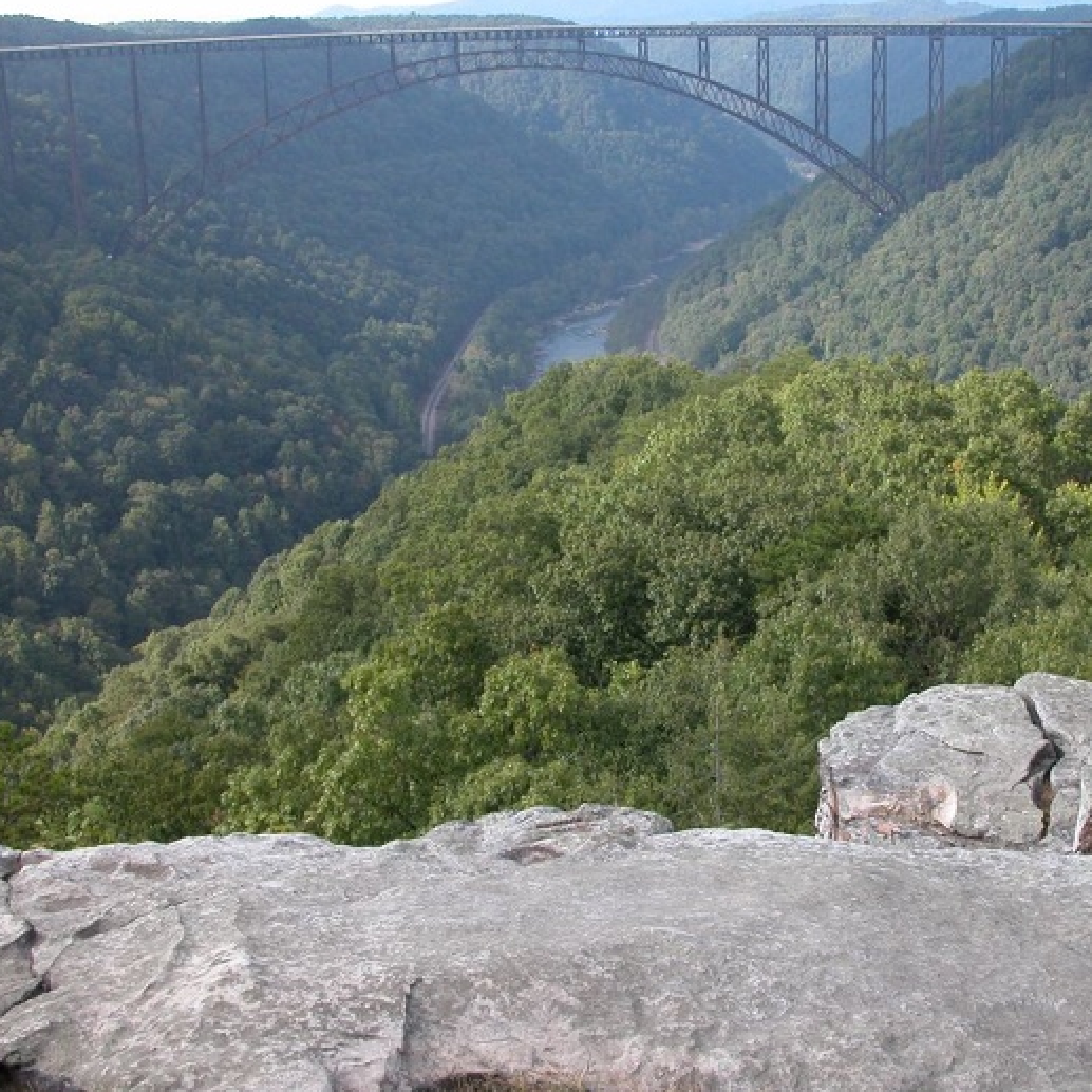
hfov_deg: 36.6
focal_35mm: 46
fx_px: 1642
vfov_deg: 36.8
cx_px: 676
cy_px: 530
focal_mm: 8.9
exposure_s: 1/245
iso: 100
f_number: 5
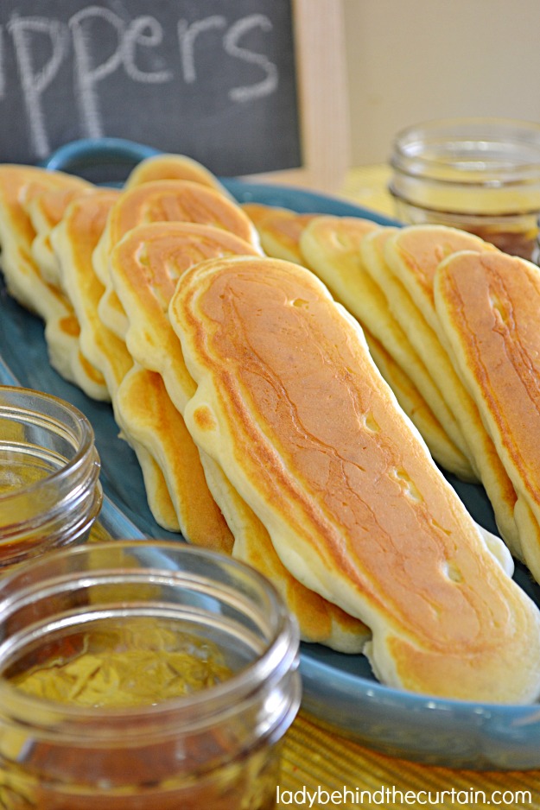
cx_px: 270
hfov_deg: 16.5
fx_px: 1857
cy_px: 405
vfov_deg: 24.6
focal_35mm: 82
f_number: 5.6
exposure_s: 1/15
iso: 500
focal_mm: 55
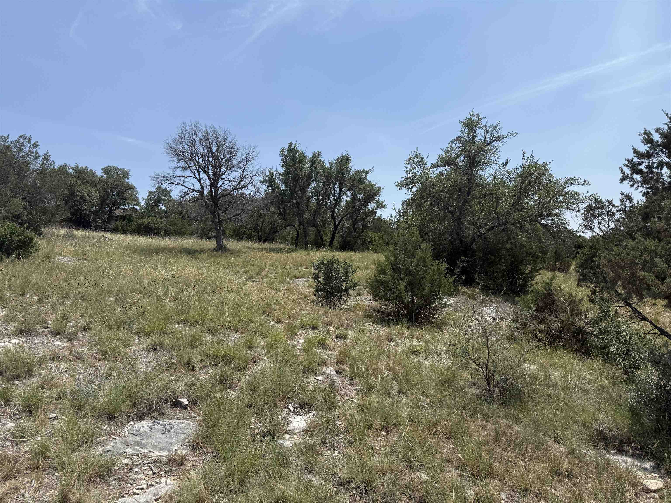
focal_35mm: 24
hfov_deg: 71.6
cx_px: 336
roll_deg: +1.3
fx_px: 465
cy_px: 252
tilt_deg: +4.1
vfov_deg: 56.8
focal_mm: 6.76
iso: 80
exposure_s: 1/4975
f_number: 1.78
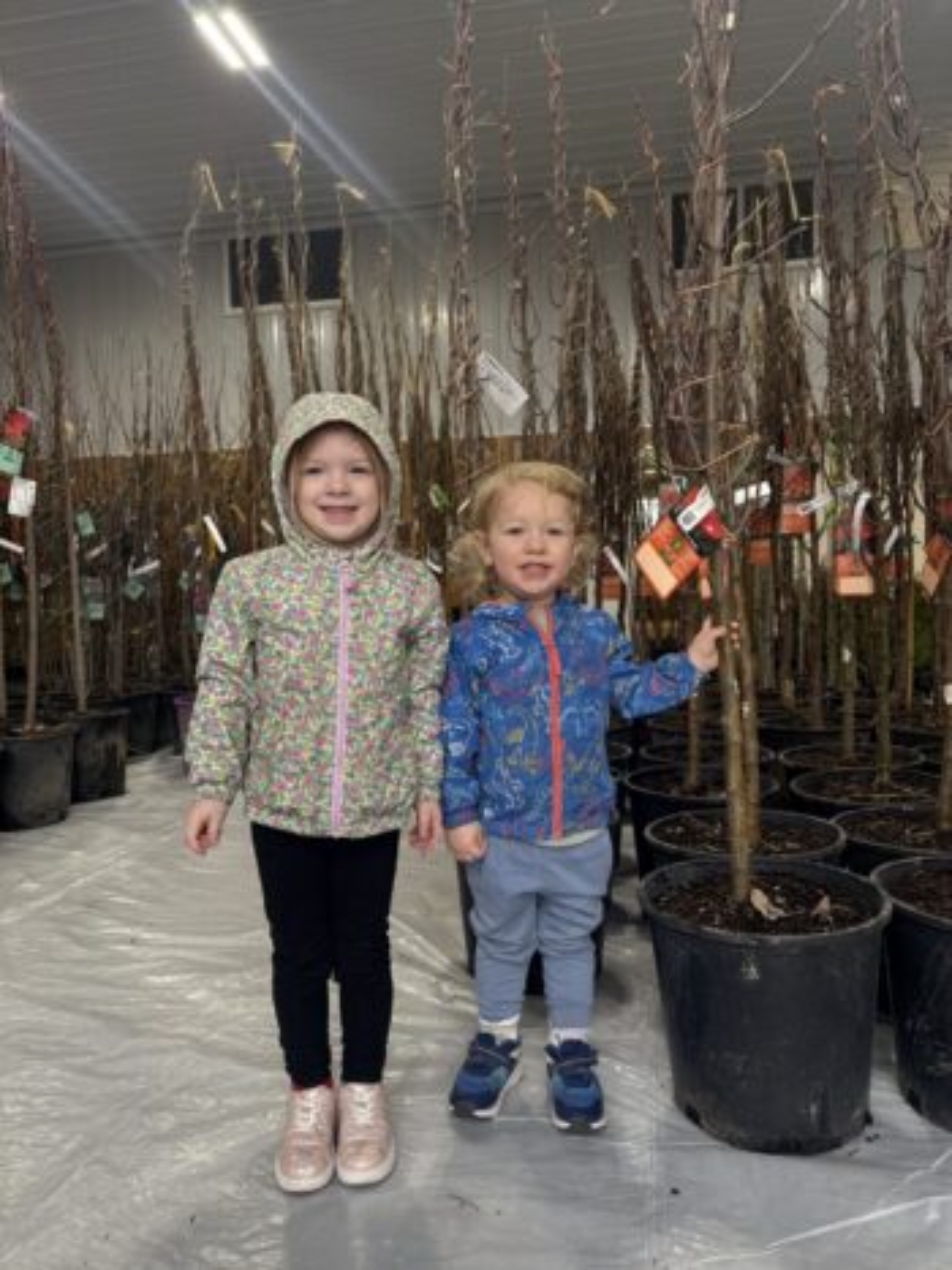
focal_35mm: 24
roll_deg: +1.7
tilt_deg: -3.1
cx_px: 476
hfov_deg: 56.8
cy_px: 635
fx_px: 880
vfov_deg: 71.6
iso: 80
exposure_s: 1/120
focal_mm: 6.76
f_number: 1.78
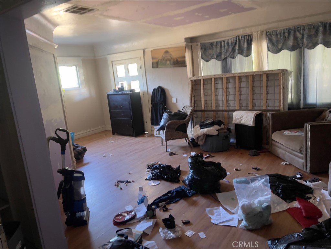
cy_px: 124
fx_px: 239
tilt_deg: -10.8
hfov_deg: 69.4
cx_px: 166
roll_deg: +5.9
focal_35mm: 25
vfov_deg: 54.9
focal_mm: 5.1
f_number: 1.6
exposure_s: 1/60
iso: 500
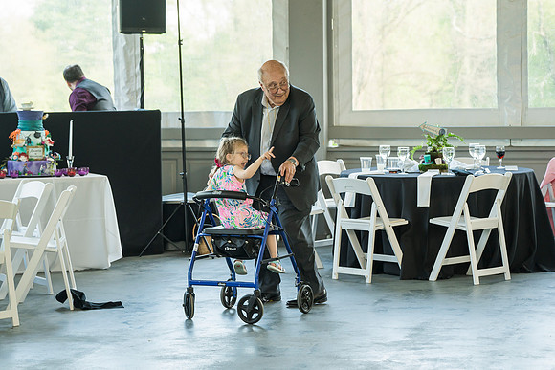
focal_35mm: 98
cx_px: 295
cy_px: 173
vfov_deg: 14.0
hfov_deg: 20.8
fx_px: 1509
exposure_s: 1/125
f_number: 5
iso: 800
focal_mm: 92
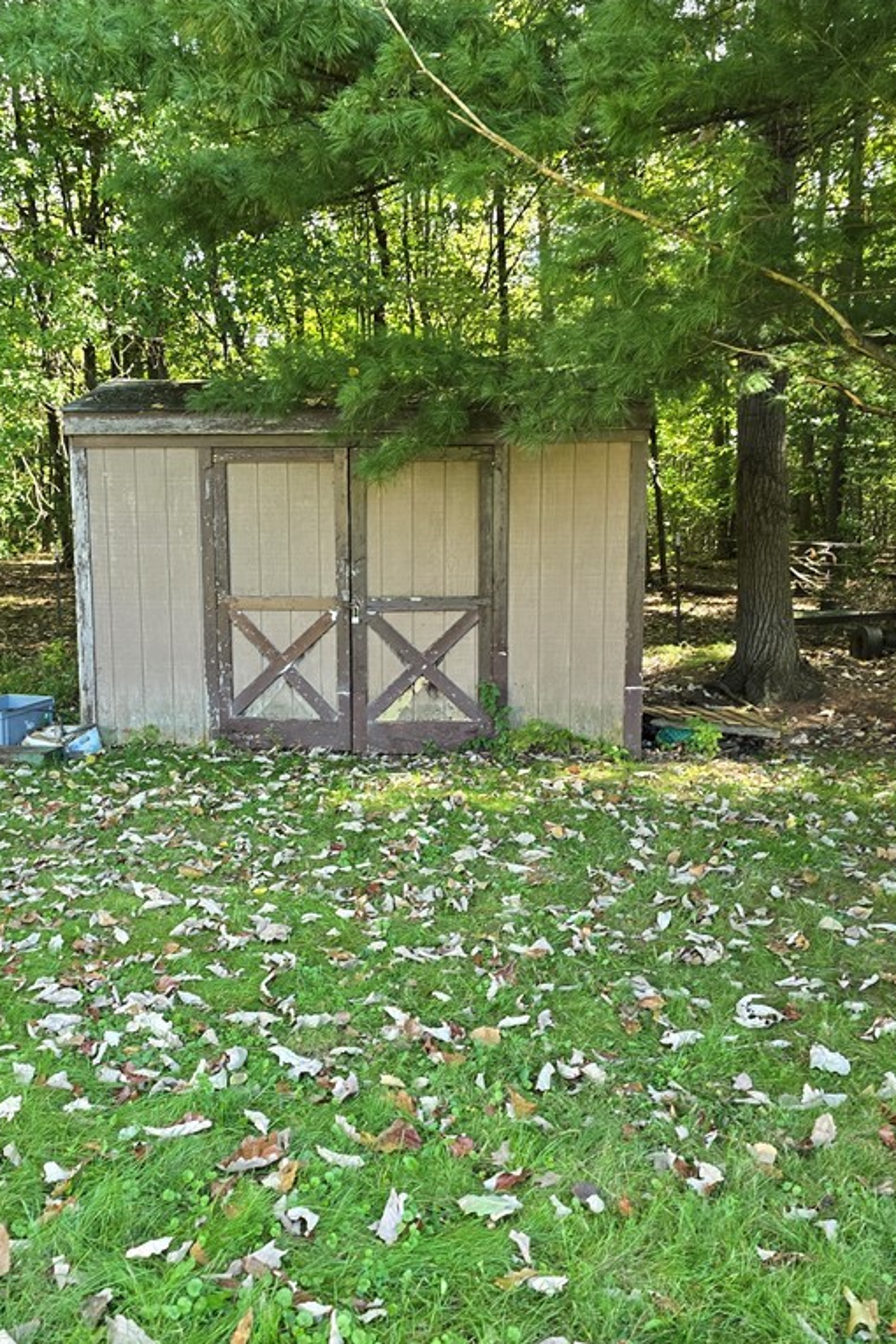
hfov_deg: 40.9
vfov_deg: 58.7
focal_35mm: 32
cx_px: 360
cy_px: 671
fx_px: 1195
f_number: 1.7
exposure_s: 1/180
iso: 125
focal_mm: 6.3
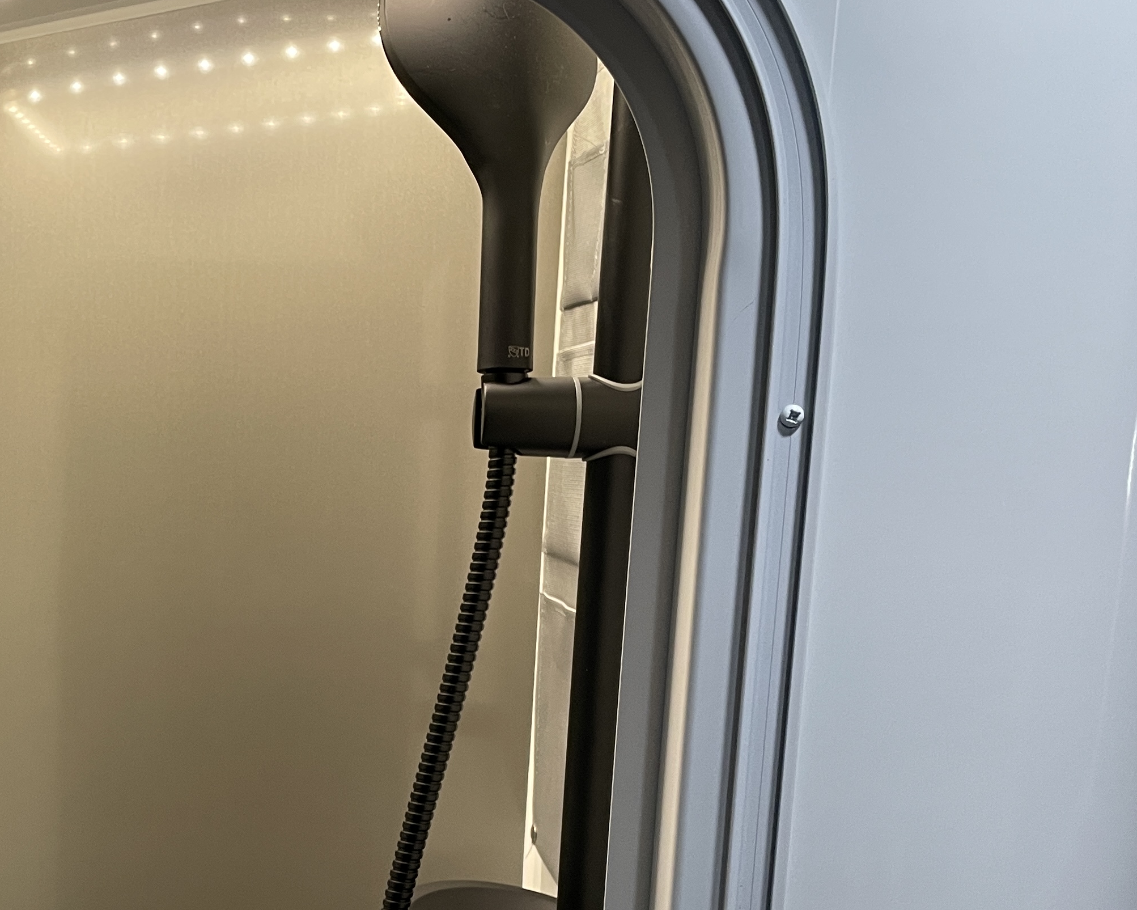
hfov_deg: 34.2
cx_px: 66
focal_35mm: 51
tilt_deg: -9.5
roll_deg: +1.6
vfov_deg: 29.1
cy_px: 719
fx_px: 1716
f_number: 1.6
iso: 125
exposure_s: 1/82
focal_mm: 4.2
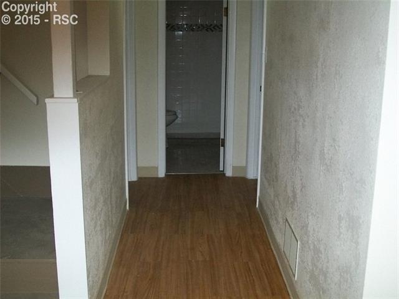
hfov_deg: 42.1
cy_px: 150
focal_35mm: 45
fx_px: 519
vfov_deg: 32.2
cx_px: 200
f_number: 3
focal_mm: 7.6
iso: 160
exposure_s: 1/80
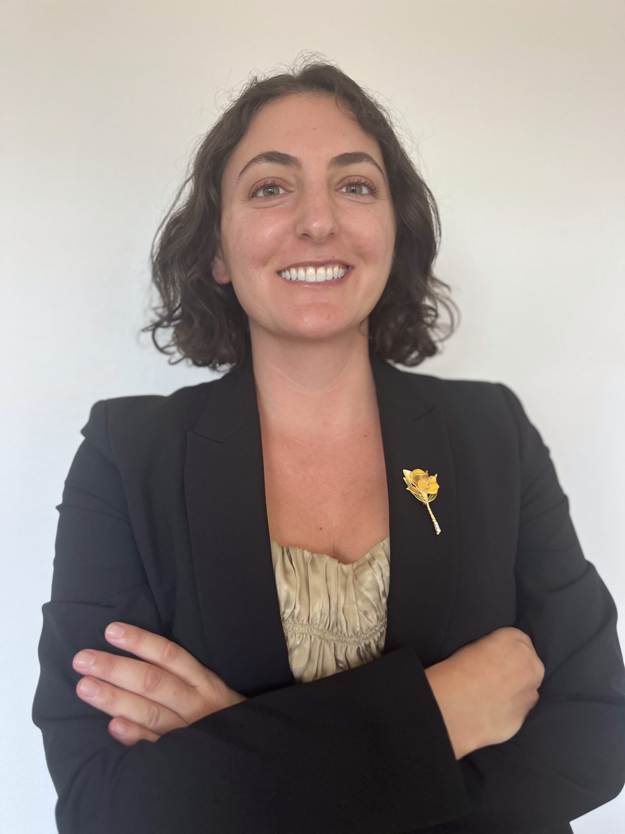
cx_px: 312
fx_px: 626
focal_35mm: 26
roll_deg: -1.3
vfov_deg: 67.3
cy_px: 417
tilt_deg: -4.9
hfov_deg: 53.1
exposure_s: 1/98
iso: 125
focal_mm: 5.1
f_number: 1.6
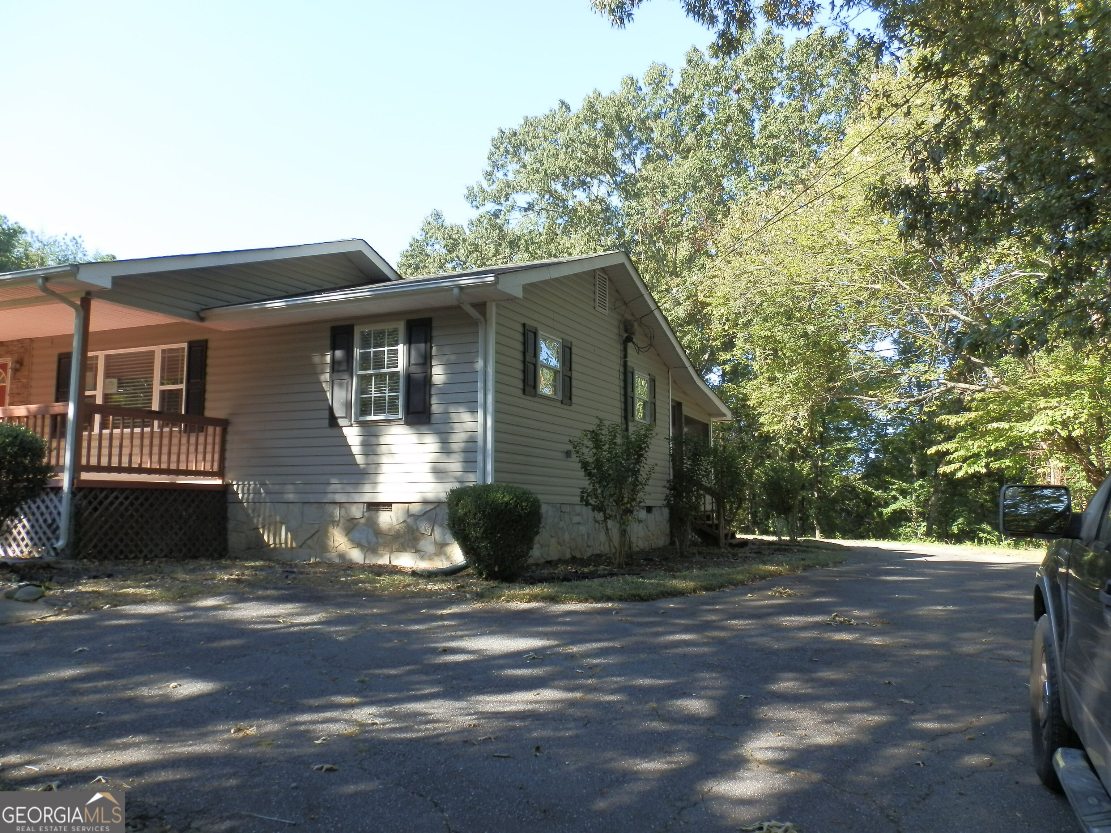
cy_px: 416
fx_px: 899
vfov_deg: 49.7
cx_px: 556
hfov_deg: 63.4
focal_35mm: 28
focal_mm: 5
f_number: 3.1
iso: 64
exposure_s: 1/160
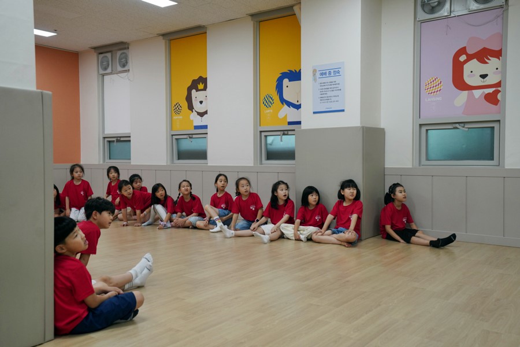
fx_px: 506
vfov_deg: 37.9
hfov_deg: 54.4
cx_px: 260
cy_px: 174
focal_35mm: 35
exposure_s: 1/160
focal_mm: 35
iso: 1000
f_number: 4
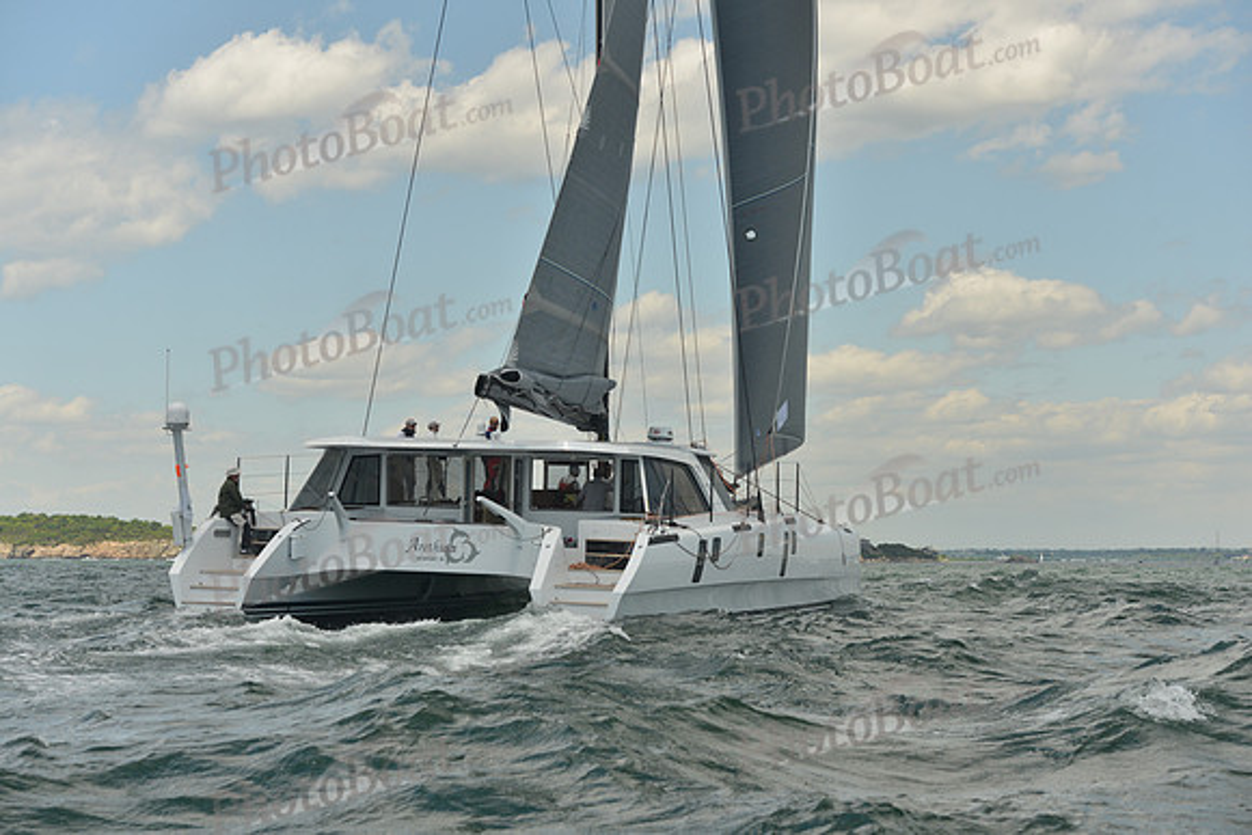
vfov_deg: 19.5
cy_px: 418
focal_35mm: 70
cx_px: 626
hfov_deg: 28.8
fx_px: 2435
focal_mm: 70
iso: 400
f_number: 5.6
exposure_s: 1/800
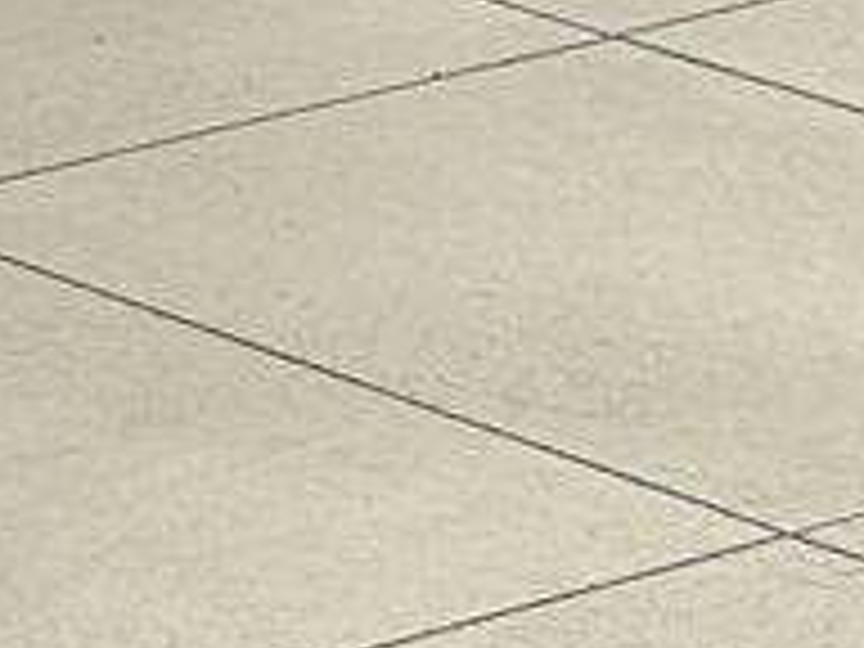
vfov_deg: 4.0
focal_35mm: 360
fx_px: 8985
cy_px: -1107
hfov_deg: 5.1
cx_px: -1962
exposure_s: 1/100
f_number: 1.78
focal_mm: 6.86
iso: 100
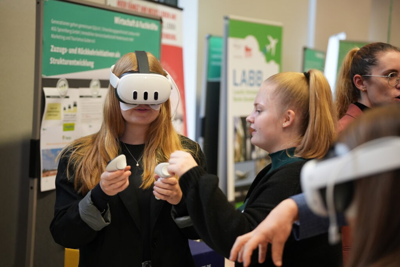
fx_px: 767
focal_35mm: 69
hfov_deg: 29.2
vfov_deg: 19.8
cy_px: 134
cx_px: 200
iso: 3200
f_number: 2.8
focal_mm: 69
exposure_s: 1/160
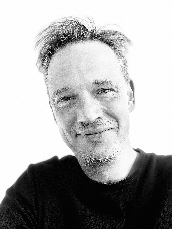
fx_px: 205
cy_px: 111
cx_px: 88
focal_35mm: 31
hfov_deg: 45.4
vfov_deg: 58.3
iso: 320
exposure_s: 1/60
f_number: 2.2
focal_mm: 2.71
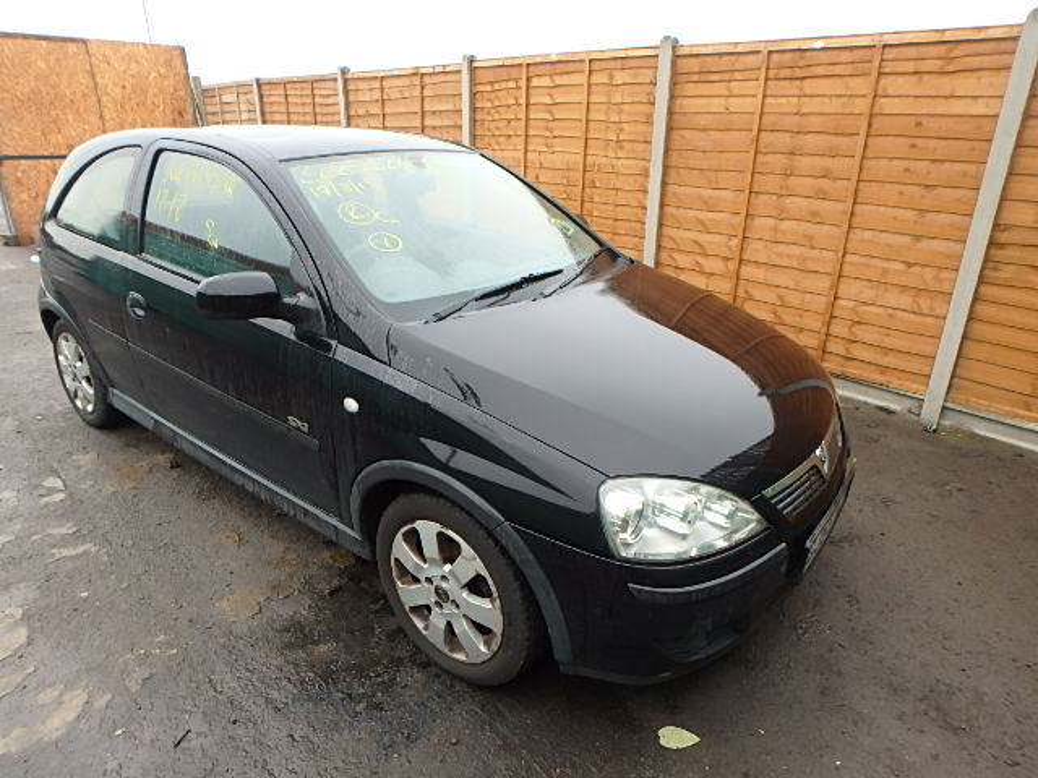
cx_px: 519
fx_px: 630
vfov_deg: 63.4
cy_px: 389
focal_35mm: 21
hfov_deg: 79.0
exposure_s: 1/100
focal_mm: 3.7
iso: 125
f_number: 3.5
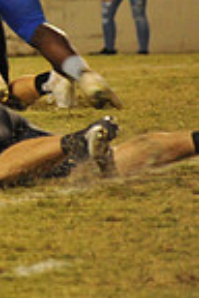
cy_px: -77
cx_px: -400
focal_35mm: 803
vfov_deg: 2.6
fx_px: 6658
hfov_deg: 1.7
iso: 5000
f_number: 5.6
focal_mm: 200
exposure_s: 1/200
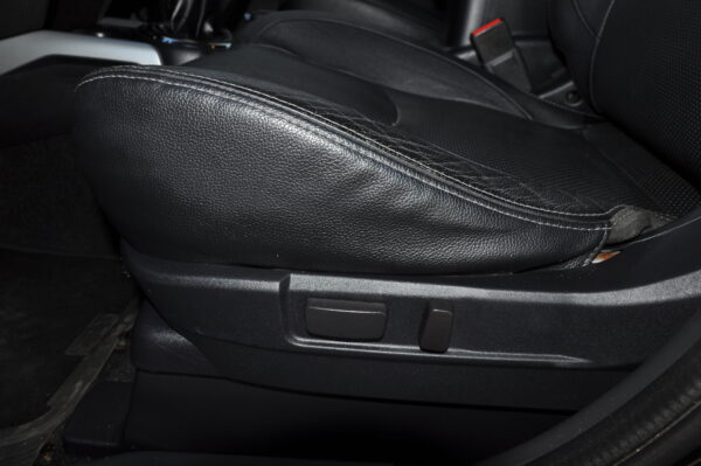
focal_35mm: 32
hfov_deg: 59.5
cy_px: 233
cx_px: 350
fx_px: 613
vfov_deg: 41.6
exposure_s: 1/200
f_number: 8
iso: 200
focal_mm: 21
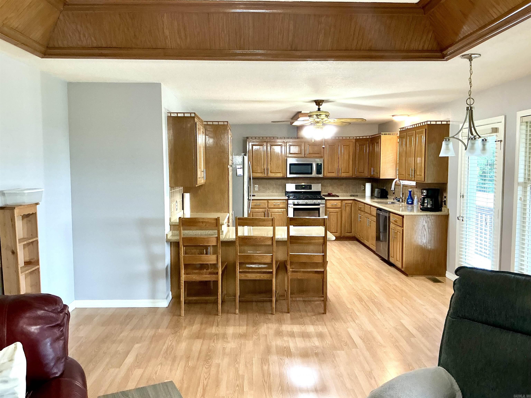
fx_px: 445
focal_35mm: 29
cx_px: 266
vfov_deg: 48.2
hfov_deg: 61.7
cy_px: 199
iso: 125
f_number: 1.8
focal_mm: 3
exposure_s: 1/50
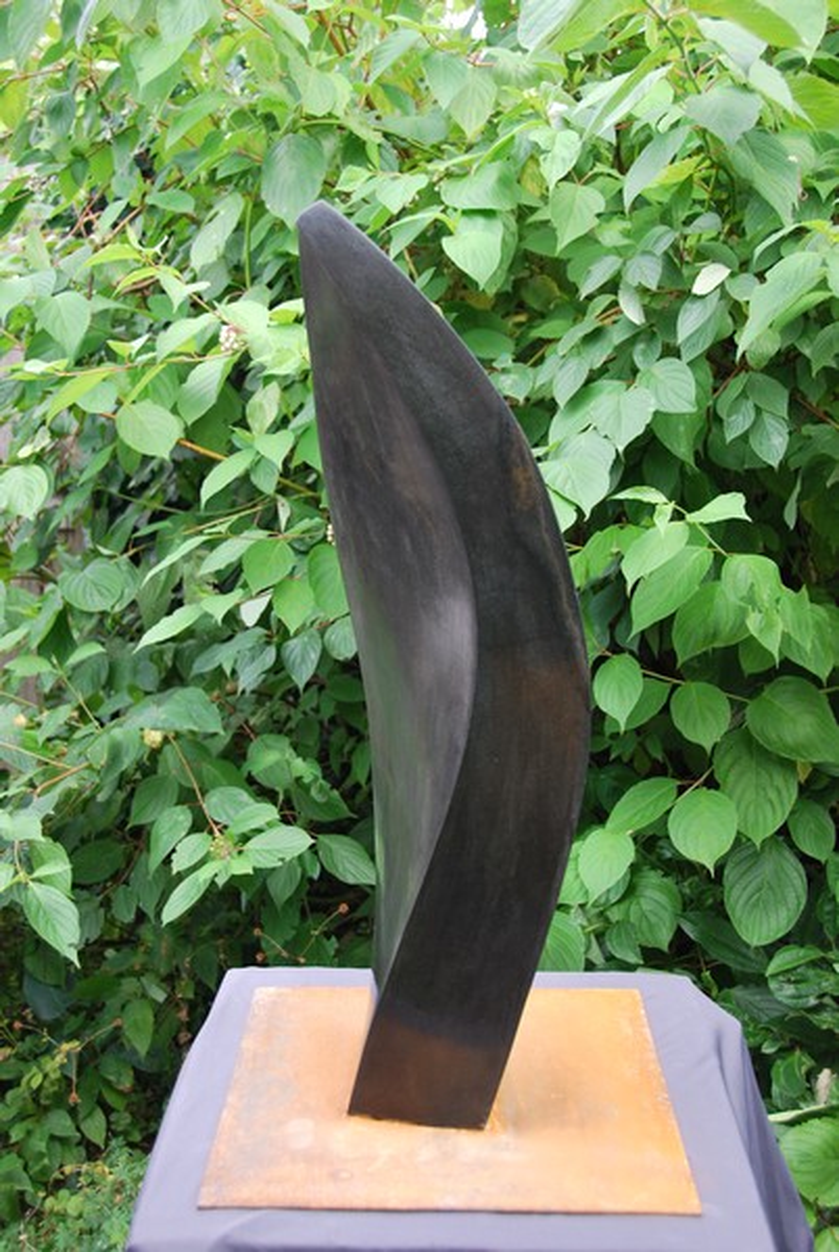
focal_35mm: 46
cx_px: 420
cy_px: 626
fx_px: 1620
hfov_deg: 29.0
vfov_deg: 42.3
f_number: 4.2
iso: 200
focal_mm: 31
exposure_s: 1/60
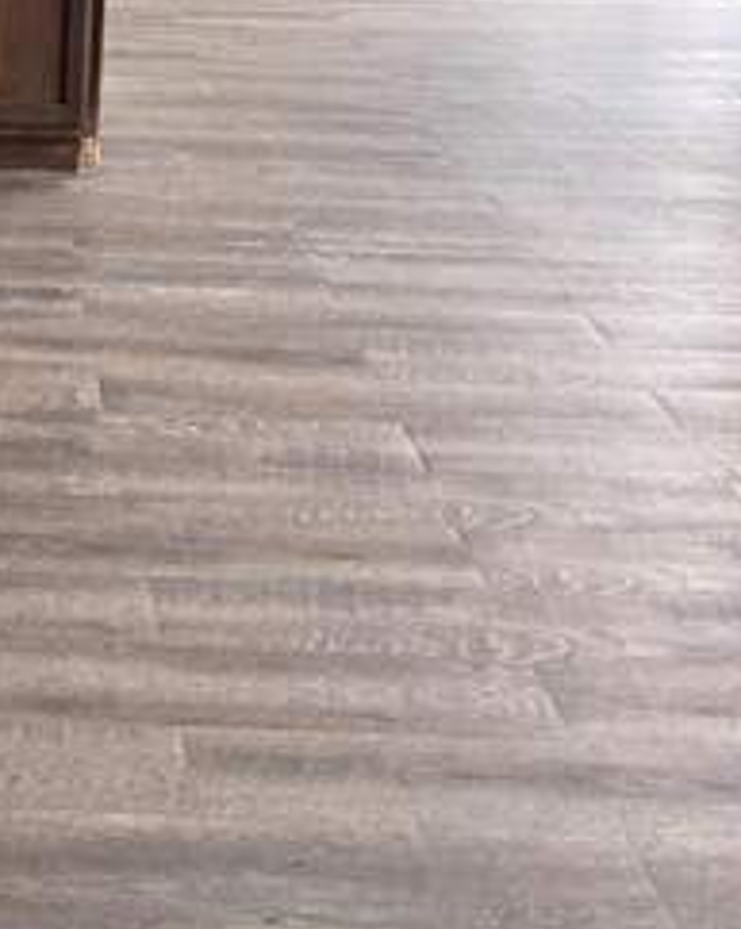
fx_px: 1703
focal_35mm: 62
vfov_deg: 28.0
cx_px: -142
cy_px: -81
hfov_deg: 22.6
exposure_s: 1/121
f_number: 1.78
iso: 100
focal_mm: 6.76
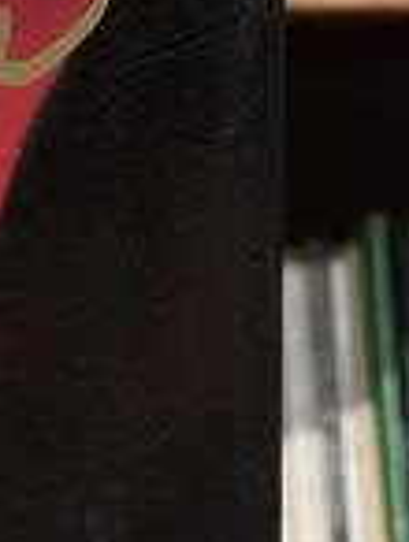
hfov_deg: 4.1
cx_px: -422
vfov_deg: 5.5
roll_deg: -0.9
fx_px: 5639
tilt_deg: -2.1
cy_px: -191
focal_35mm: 359
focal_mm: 9
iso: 250
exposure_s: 1/65
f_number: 2.8
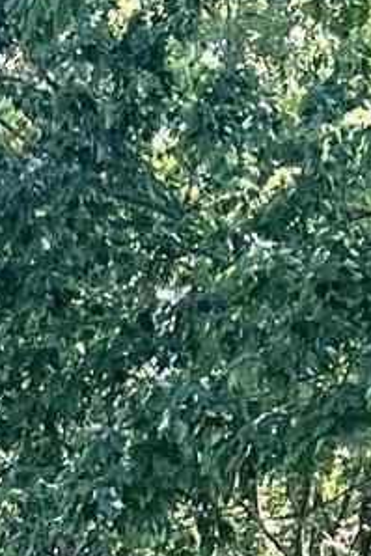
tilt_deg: -1.3
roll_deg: -1.5
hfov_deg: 6.5
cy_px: 1383
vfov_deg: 8.8
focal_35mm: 209
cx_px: -160
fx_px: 3227
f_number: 1.5
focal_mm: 5.7
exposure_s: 1/237
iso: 50
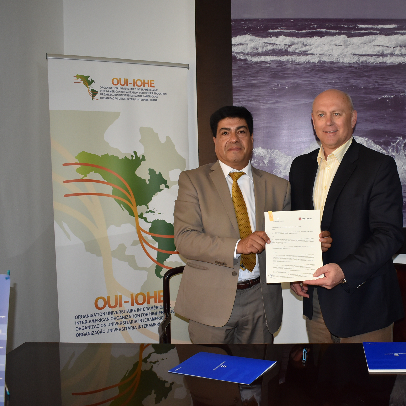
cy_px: 207
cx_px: 288
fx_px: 571
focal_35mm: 43
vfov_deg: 39.2
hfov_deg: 38.5
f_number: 3.8
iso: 1000
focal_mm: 22
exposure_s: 1/60
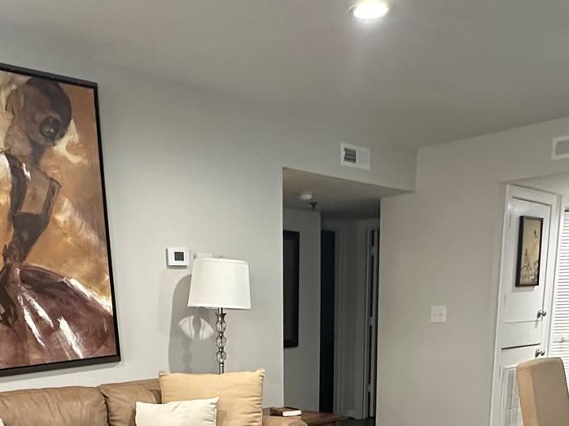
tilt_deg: -13.4
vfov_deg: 31.1
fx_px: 674
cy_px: 473
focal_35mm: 41
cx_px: 231
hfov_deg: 45.6
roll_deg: +1.4
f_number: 2.2
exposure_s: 1/60
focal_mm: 2.22
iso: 400
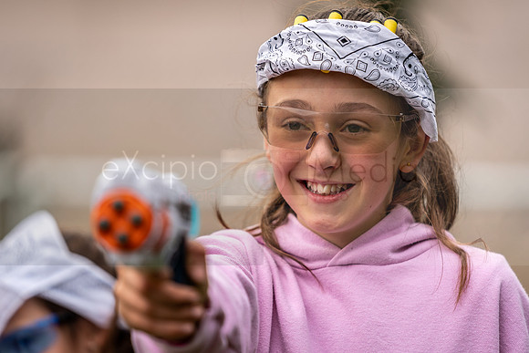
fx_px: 3084
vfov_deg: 6.5
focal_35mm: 210
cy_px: 185
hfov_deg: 9.8
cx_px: 252
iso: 100
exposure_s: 1/250
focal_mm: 200
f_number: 2.8
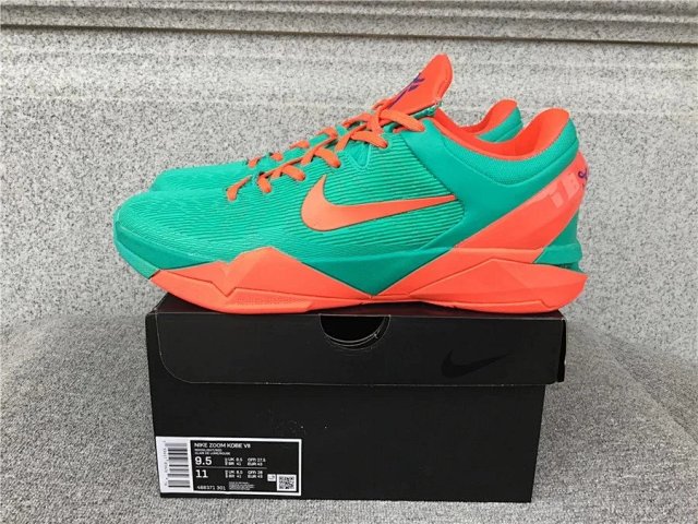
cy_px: 262
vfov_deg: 45.4
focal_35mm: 31
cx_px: 349
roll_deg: -0.8
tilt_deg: -16.6
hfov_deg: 58.4
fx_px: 625
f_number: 2.4
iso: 40
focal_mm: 3.3
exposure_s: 1/100
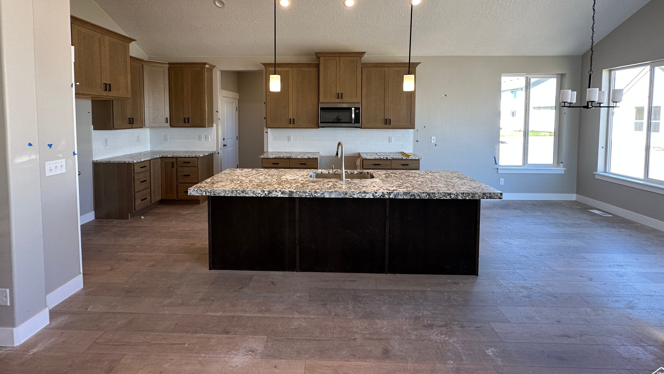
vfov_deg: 65.6
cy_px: 129
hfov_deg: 99.4
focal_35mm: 16
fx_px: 282
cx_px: 328
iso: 100
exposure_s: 1/120
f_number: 2.2
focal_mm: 2.22
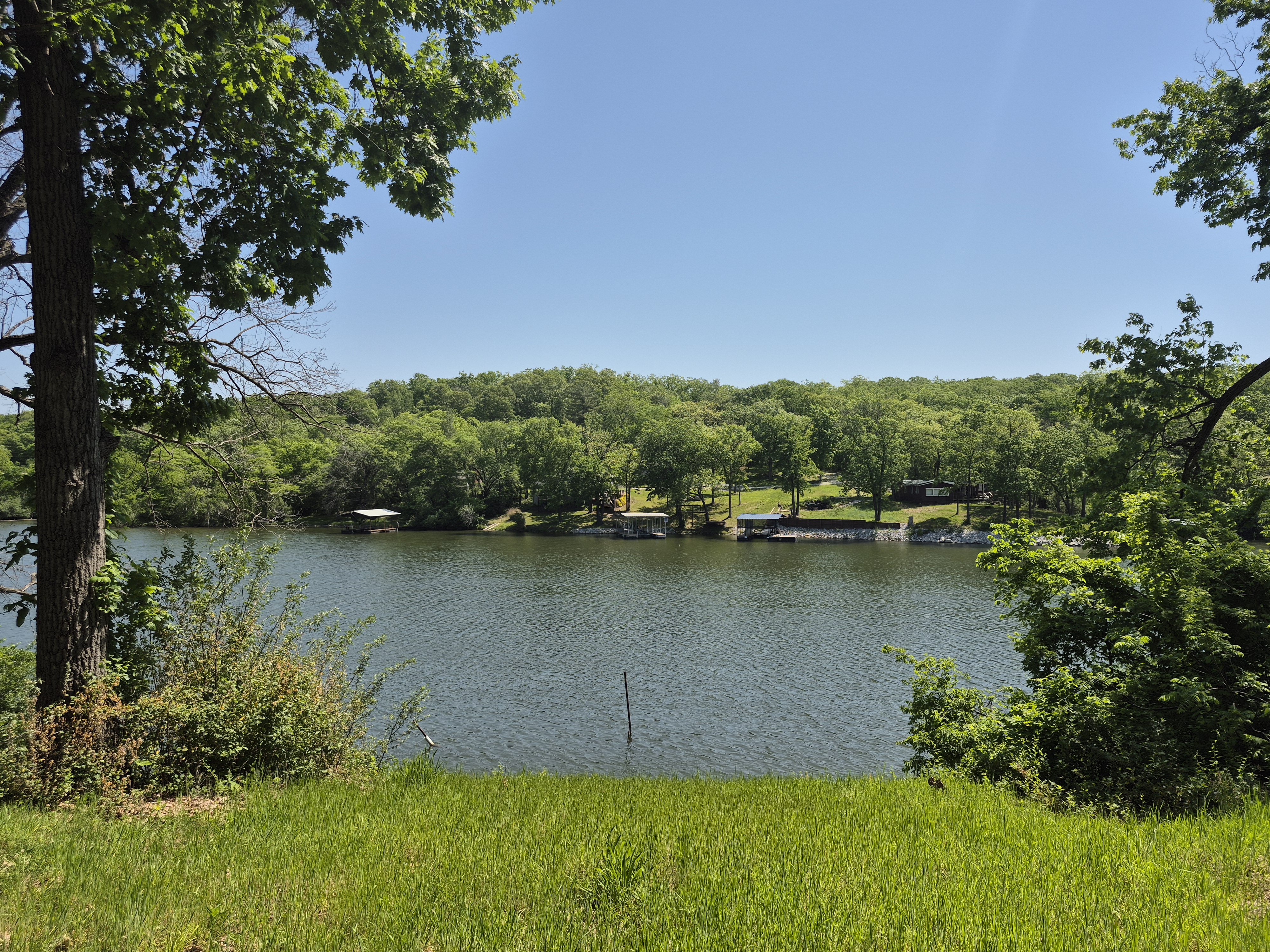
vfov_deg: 58.9
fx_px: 844
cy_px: 476
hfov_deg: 73.9
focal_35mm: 23
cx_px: 635
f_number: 1.8
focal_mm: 5.4
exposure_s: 1/2408
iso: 25
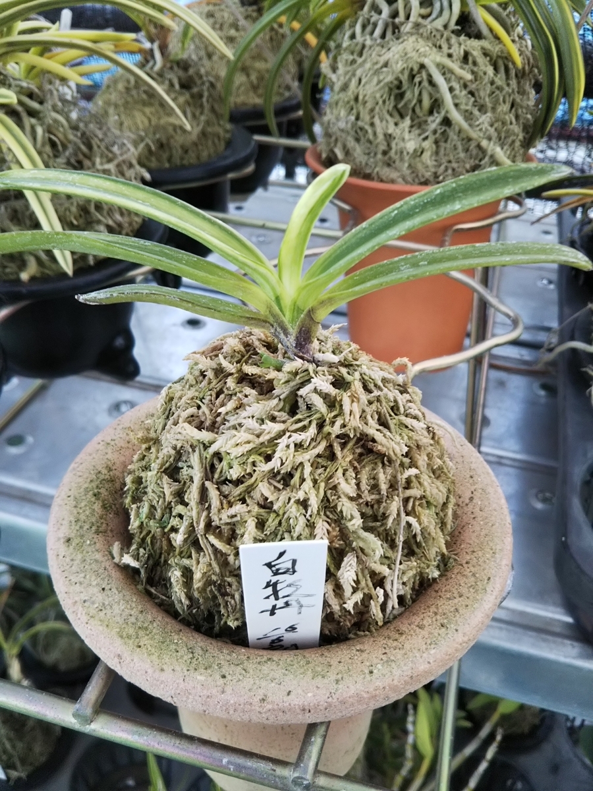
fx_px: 685
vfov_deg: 60.0
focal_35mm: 30
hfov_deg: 46.8
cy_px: 396
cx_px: 296
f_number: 2.2
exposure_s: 1/60
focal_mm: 4
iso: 50
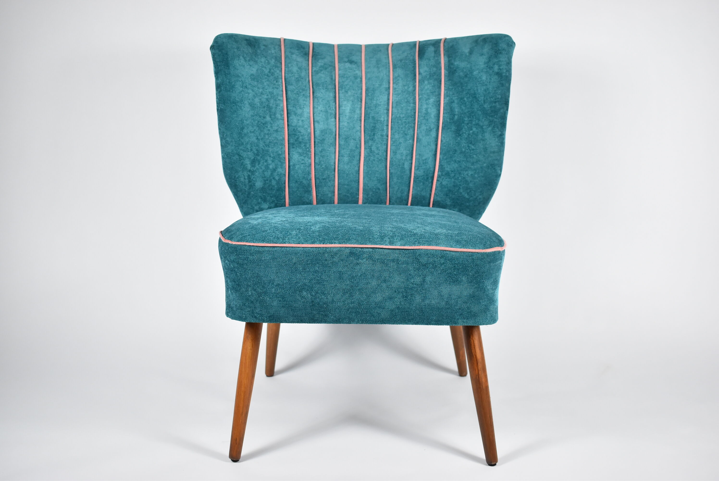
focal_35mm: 44
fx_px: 869
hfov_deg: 44.9
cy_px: 240
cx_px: 360
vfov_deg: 30.9
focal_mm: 29
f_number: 4.2
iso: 1000
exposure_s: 1/125
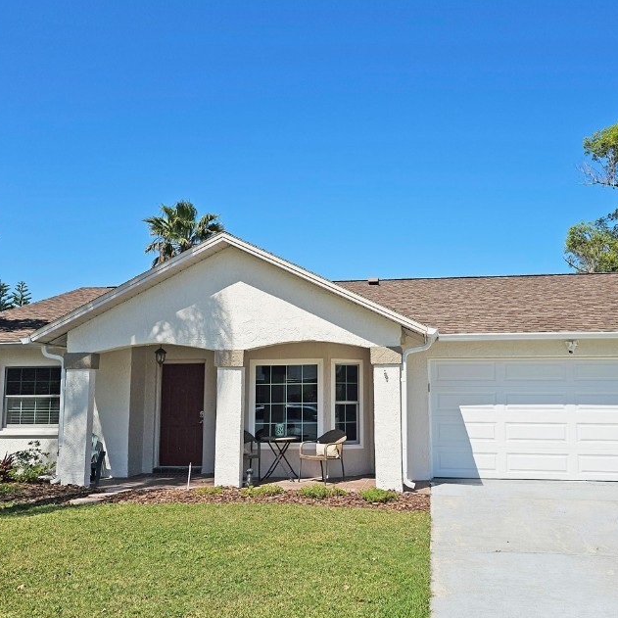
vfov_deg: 49.7
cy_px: 312
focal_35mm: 33
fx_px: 667
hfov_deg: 49.6
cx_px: 347
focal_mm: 6.3
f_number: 1.7
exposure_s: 1/1325
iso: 10
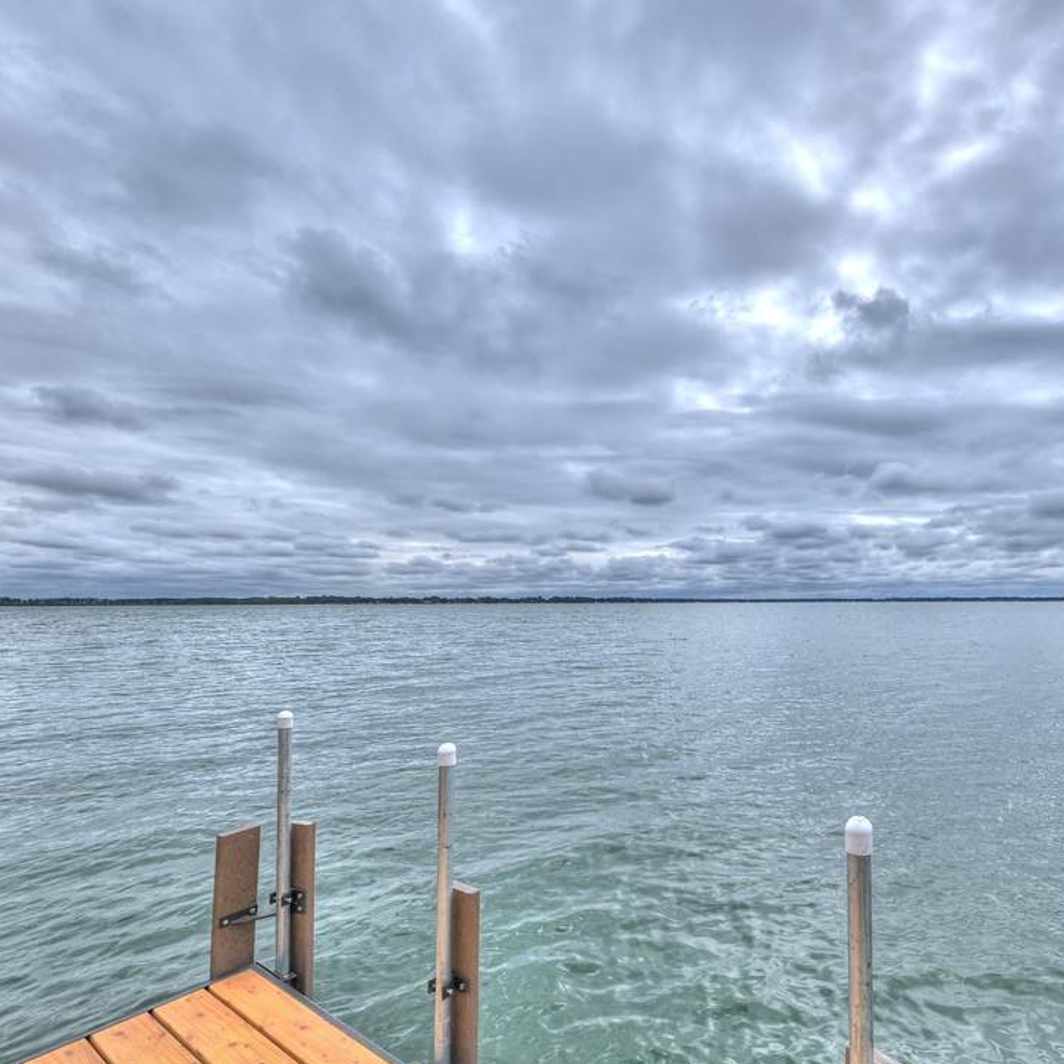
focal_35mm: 18
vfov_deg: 80.5
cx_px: 707
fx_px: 626
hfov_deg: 78.2
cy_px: 583
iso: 100
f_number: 8
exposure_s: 1/640
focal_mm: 12
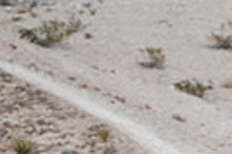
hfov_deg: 1.7
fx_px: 7666
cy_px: 337
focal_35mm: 1191
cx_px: 377
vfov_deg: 1.2
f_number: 3.2
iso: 160
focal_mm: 200
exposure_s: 1/3200
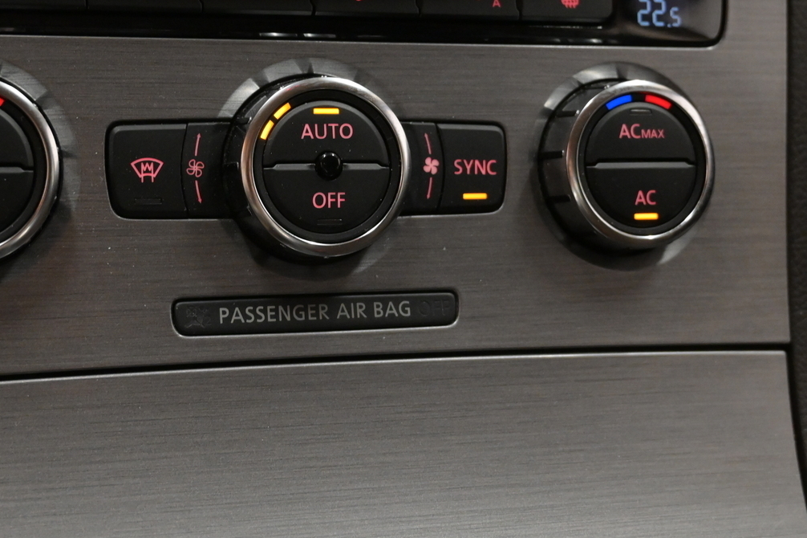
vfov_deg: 23.1
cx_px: 274
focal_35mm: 58
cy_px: 120
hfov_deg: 34.2
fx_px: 1300
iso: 2500
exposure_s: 1/80
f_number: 4.5
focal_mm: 24
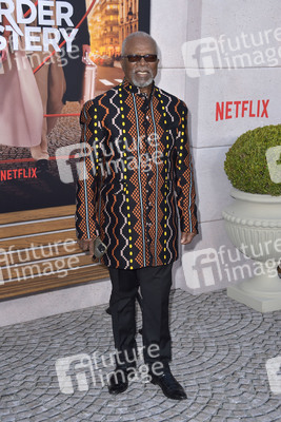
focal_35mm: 55
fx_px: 643
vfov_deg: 36.2
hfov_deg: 24.6
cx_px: 140
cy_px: 211
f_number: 6.3
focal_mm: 55
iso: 400
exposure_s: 1/250
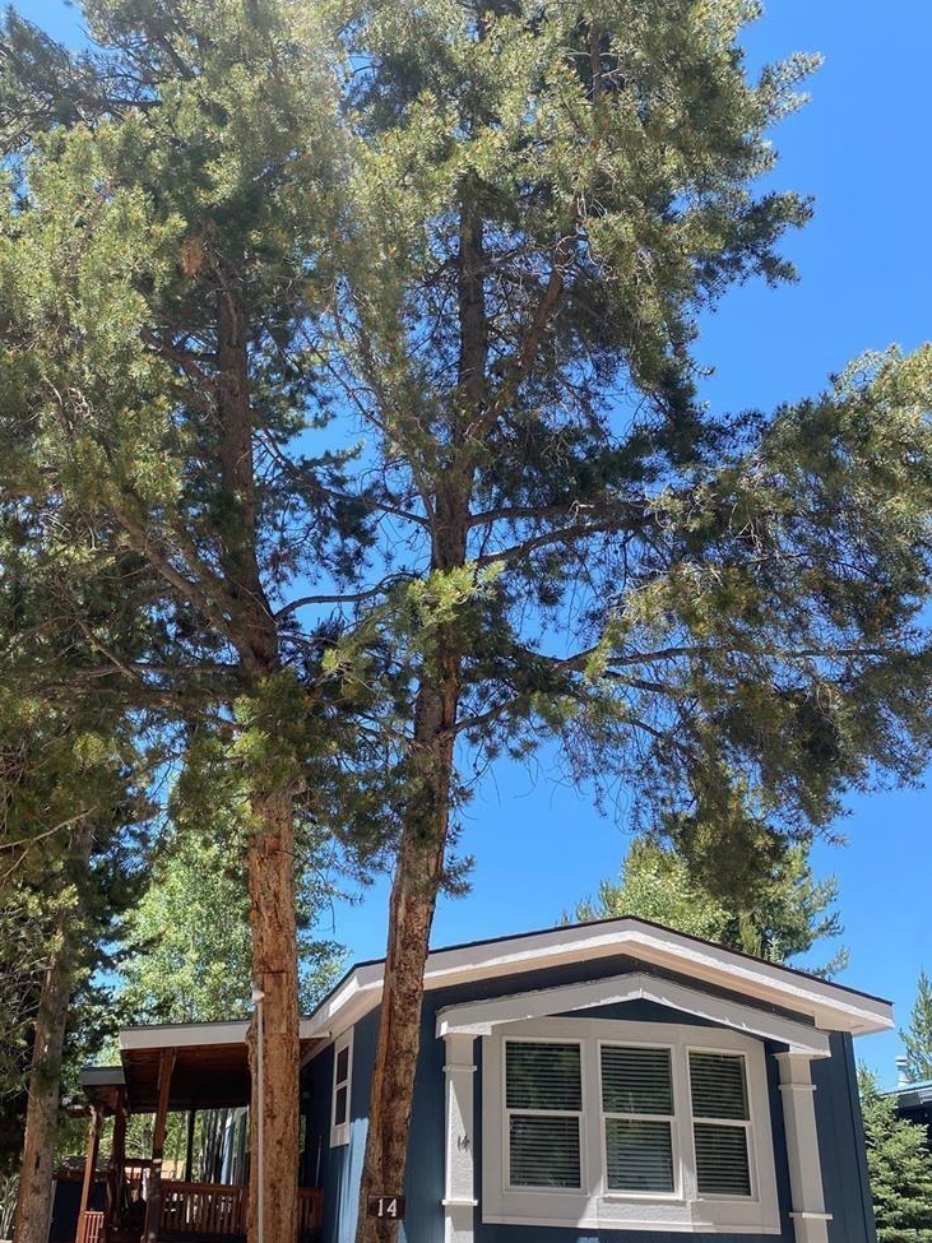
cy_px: 687
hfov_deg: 43.9
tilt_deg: +24.0
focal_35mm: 32
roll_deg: -2.6
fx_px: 1149
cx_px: 377
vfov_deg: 56.7
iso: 32
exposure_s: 1/778
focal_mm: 4.25
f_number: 1.8
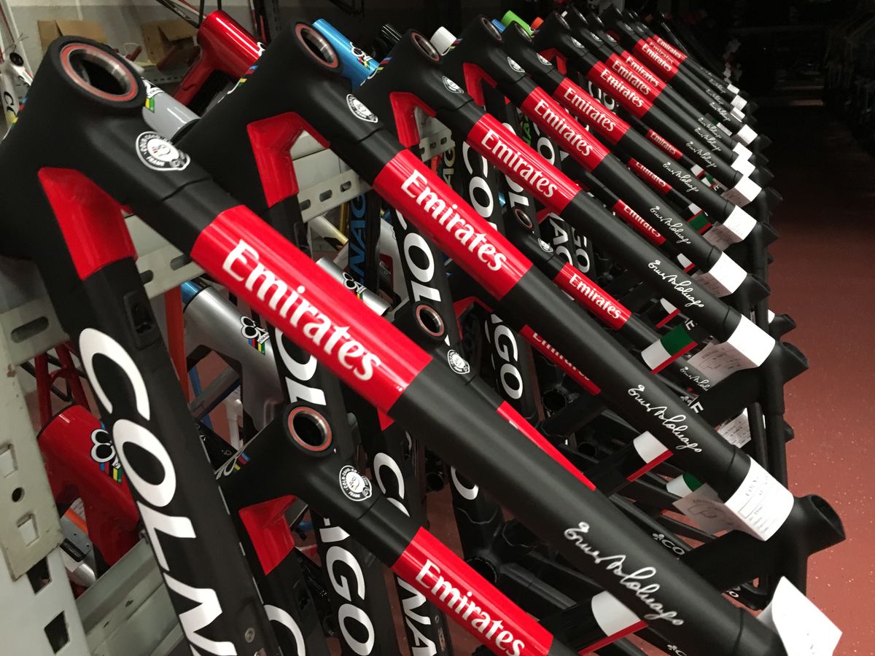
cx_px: 438
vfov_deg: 48.2
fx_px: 733
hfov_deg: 61.7
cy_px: 328
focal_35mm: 29
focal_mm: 4.15
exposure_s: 1/17
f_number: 2.2
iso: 200
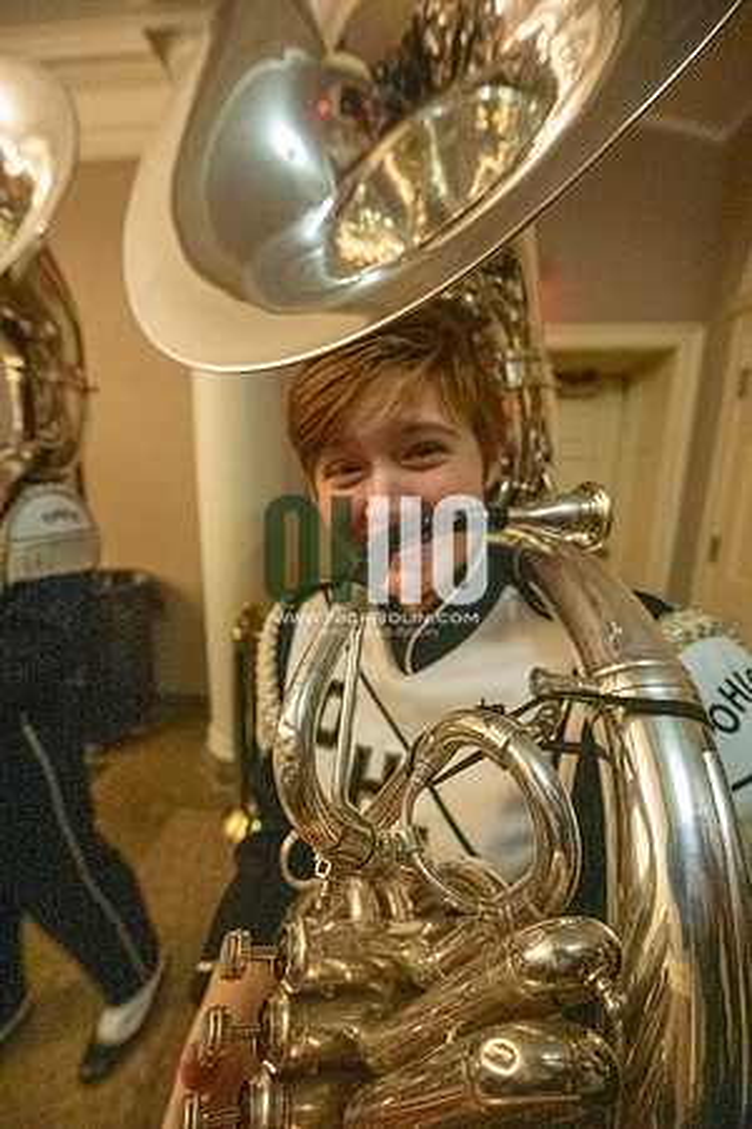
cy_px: 564
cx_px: 376
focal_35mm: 14
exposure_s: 1/250
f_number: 4.5
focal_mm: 14
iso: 25600
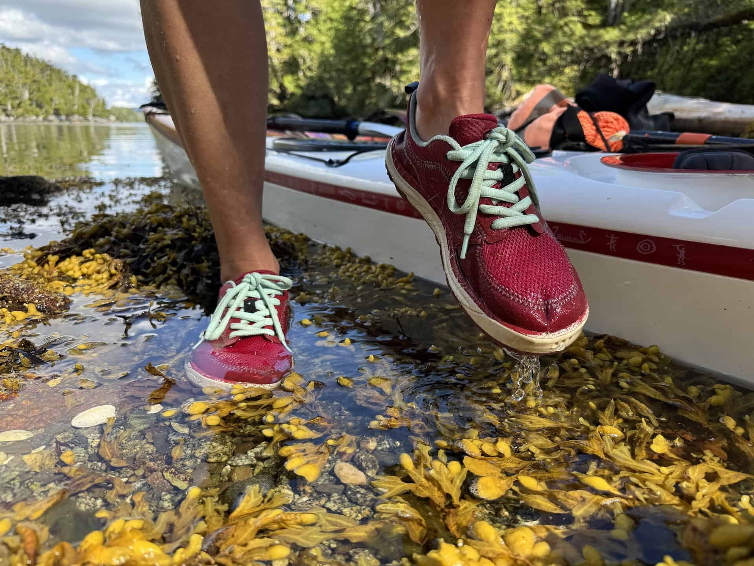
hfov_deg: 71.6
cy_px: 283
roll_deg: -0.5
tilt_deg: -15.6
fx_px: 523
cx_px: 377
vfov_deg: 56.8
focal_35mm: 24
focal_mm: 6.76
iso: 80
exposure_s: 1/822
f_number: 1.78
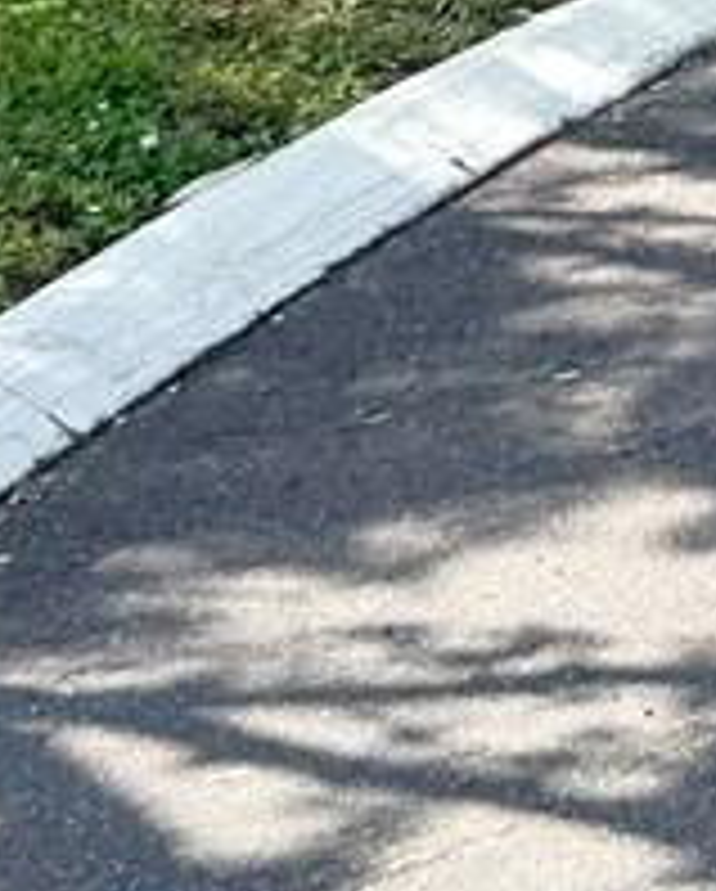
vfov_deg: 9.1
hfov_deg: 7.9
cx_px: 1256
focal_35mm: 189
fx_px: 4995
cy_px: -1264
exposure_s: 1/2500
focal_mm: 6.76
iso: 80
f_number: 1.78
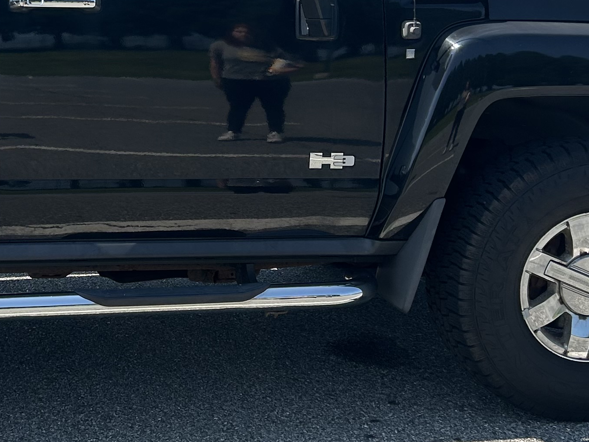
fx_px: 1310
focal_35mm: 77
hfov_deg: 24.3
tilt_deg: -8.0
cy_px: 95
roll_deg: +0.0
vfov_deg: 19.0
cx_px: 15
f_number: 1.5
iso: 50
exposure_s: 1/2915
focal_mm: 5.7
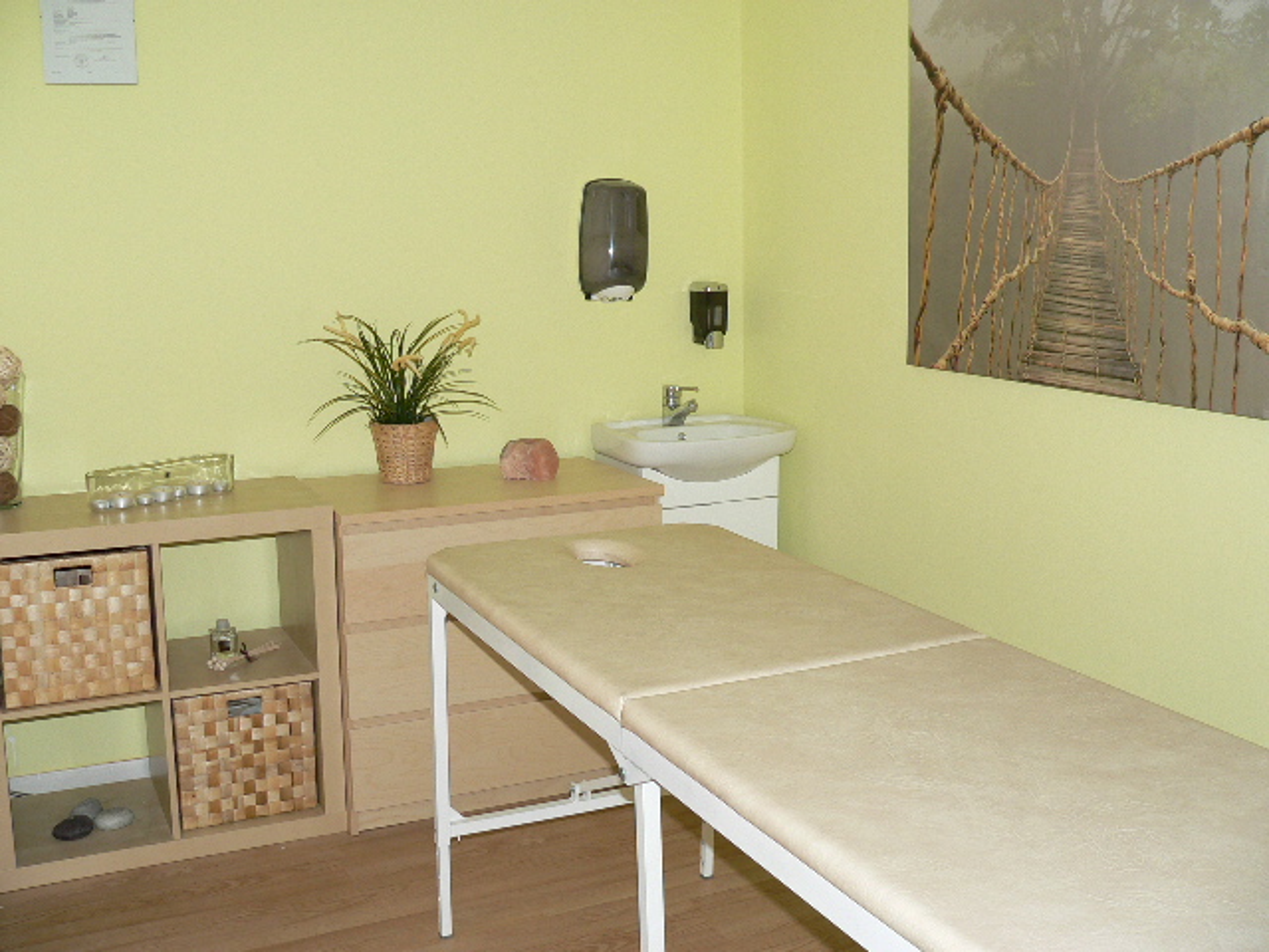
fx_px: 1320
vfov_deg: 39.7
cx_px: 634
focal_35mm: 36
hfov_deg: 51.4
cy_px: 476
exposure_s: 1/60
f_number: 2.8
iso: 100
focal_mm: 6
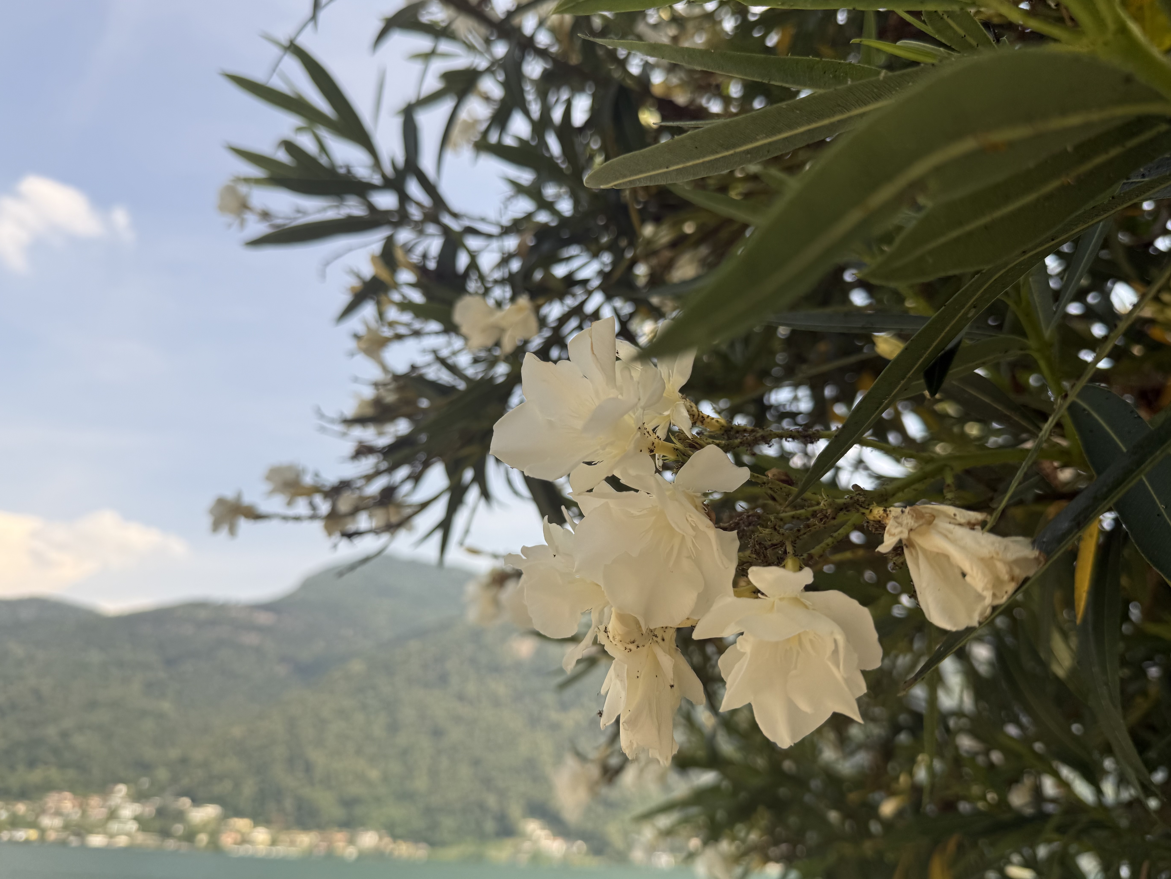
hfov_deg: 69.4
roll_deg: -1.9
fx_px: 846
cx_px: 593
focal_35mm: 25
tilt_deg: +25.3
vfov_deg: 54.9
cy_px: 453
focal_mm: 6.76
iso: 80
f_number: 1.78
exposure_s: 1/2299
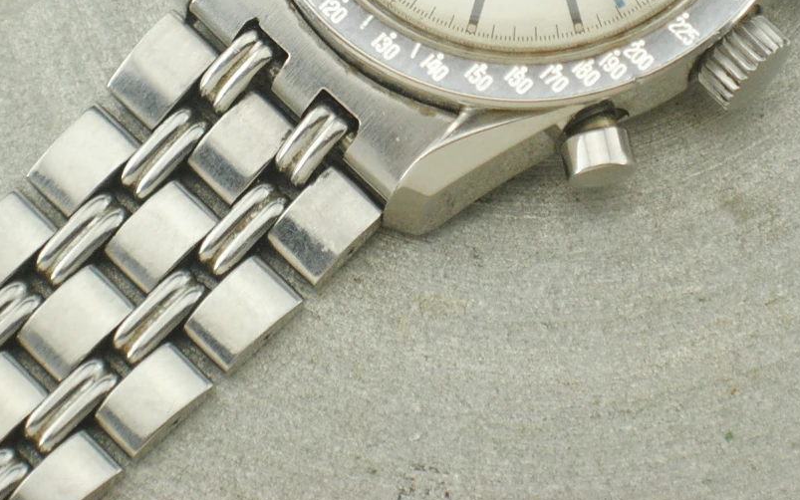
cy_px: -139
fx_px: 4186
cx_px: 484
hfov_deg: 10.9
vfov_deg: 6.8
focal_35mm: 192
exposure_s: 1/200
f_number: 5.6
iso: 400
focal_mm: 52
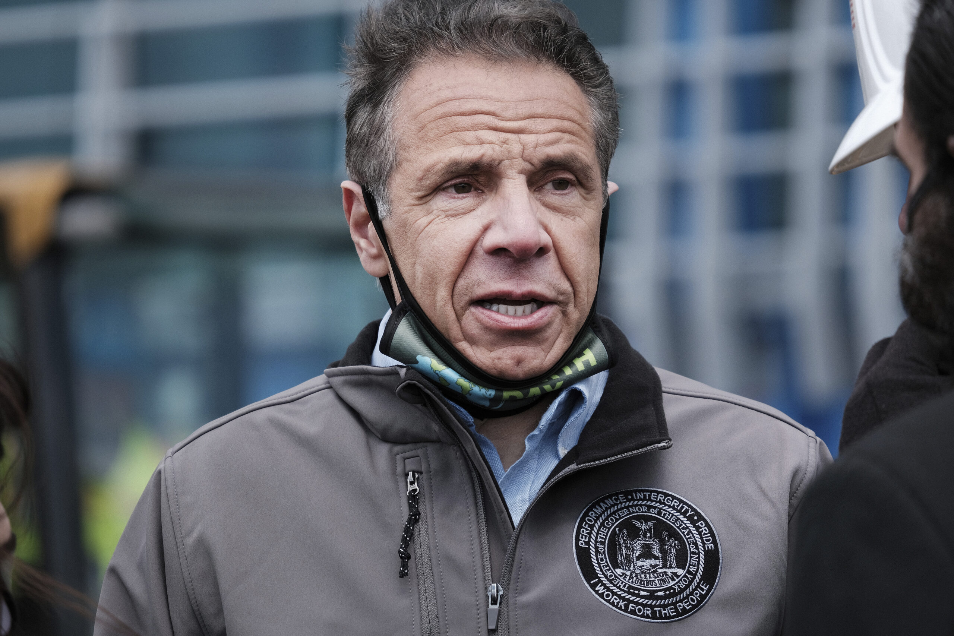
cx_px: 477
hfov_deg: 6.9
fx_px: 7950
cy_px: 318
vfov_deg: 4.6
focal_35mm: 300
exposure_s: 1/420
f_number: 4.8
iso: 160
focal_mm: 200
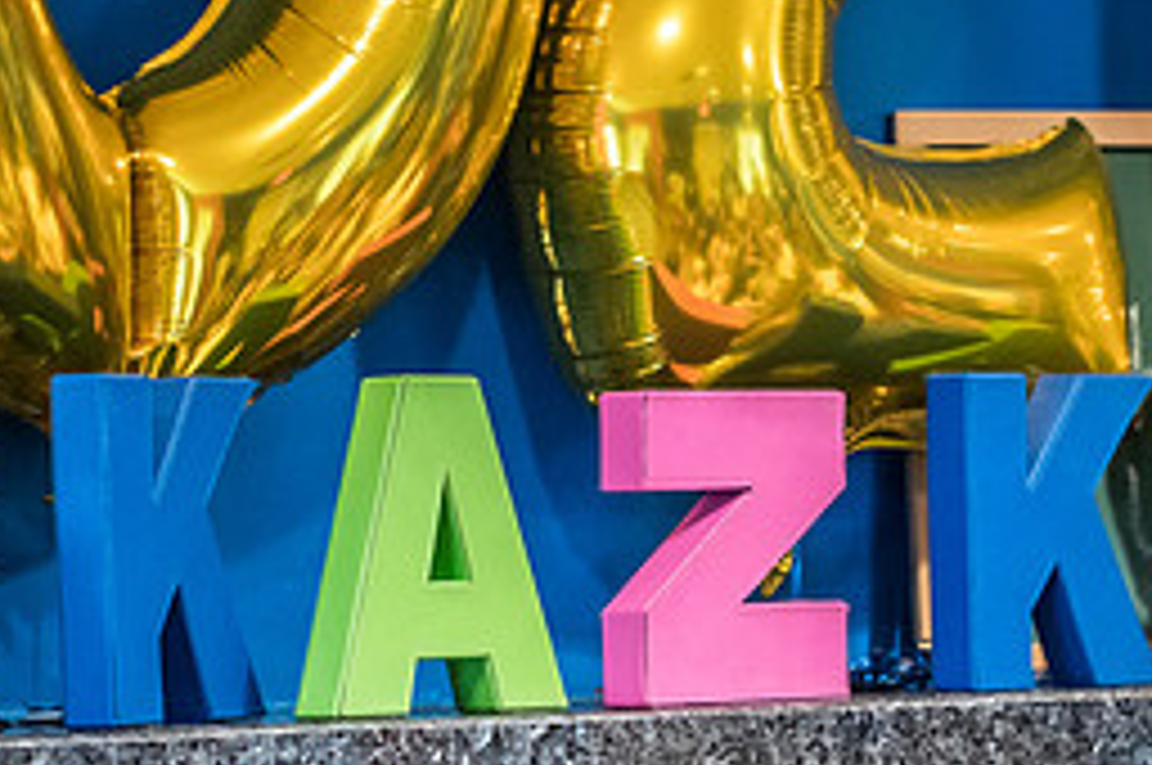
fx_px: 7255
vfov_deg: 6.0
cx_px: 626
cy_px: 556
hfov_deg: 9.1
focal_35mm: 227
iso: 1600
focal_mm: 100
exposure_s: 1/80
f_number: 2.8
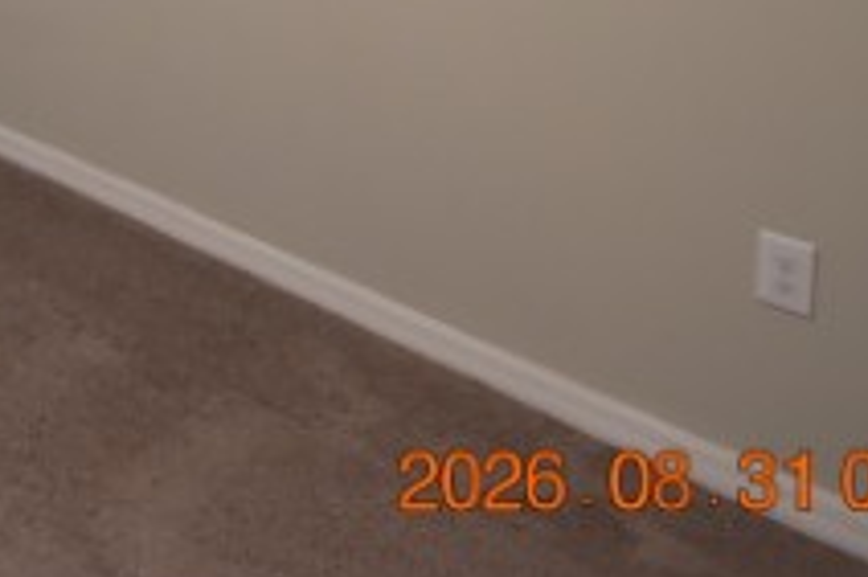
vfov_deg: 21.1
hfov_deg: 32.8
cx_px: -143
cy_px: -352
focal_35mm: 51
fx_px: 1229
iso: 640
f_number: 4
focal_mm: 10
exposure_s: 1/60
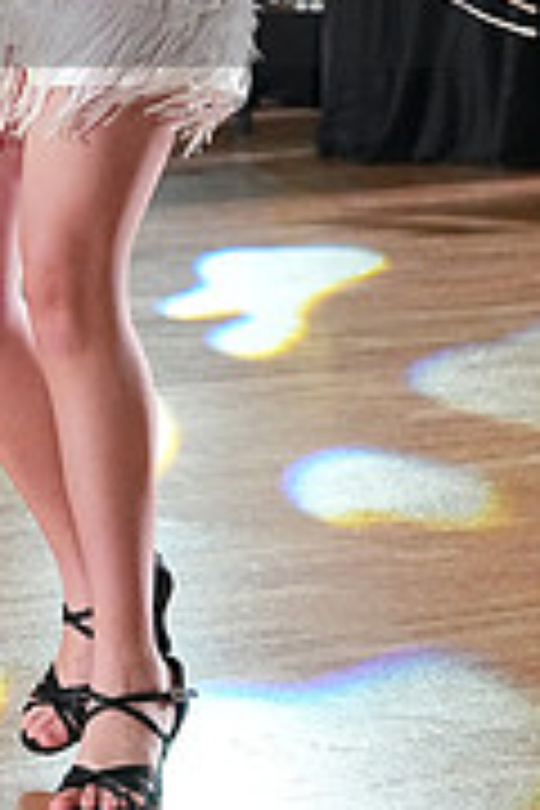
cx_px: -151
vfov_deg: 6.4
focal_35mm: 319
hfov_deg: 4.3
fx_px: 7177
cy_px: -81
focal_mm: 99
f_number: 6.3
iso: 8000
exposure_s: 1/400
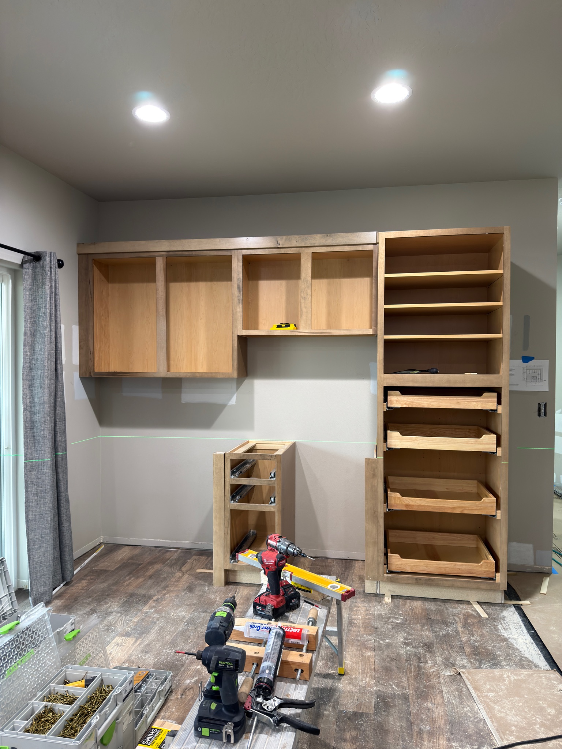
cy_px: 374
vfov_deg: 71.6
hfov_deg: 56.8
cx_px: 281
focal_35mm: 24
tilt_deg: -1.7
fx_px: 520
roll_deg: -0.5
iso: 200
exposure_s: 1/40
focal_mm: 6.76
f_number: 1.78
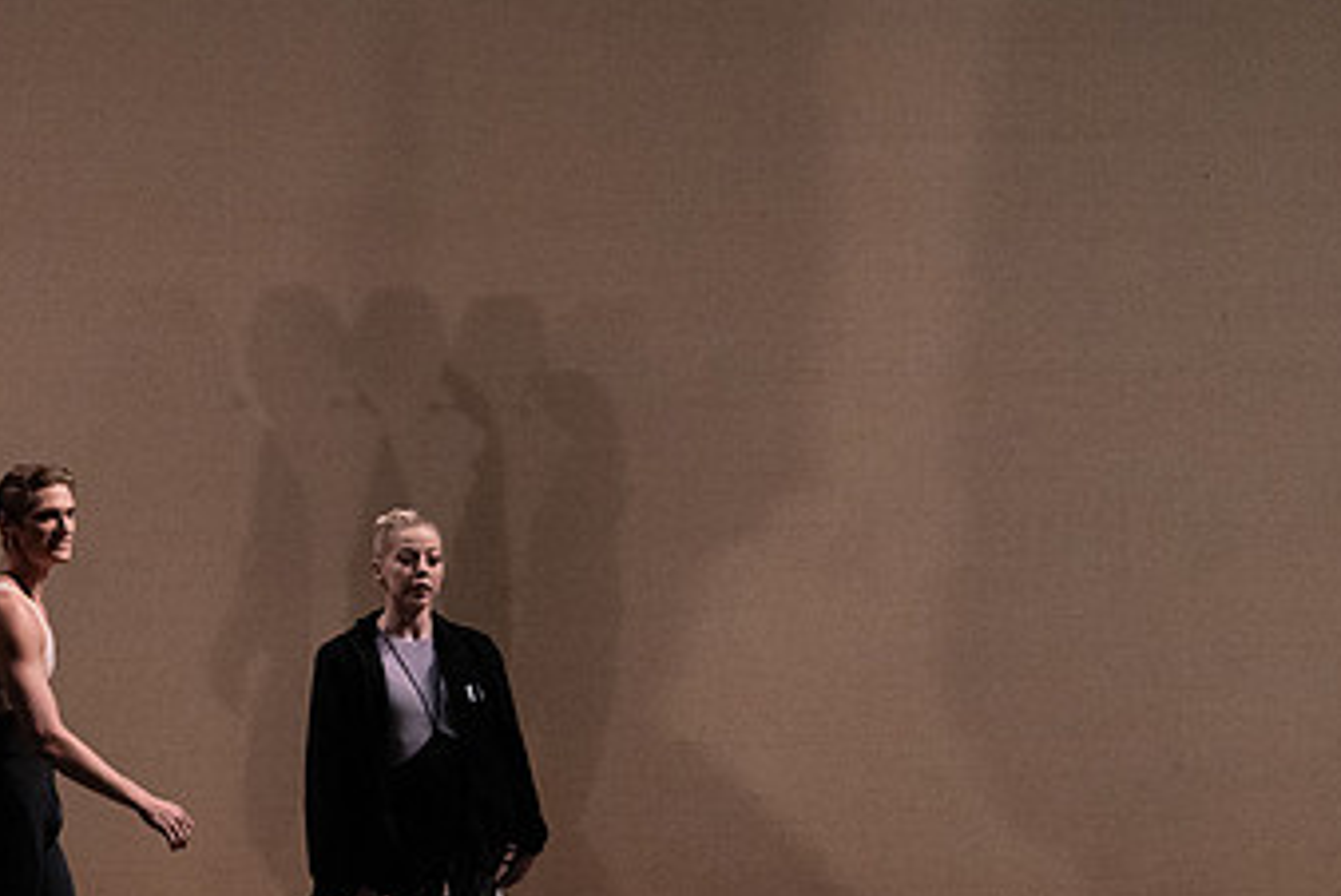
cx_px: 329
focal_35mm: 312
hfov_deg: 6.6
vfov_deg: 4.4
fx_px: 11632
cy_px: 541
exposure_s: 1/500
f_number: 6.3
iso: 12800
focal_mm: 182
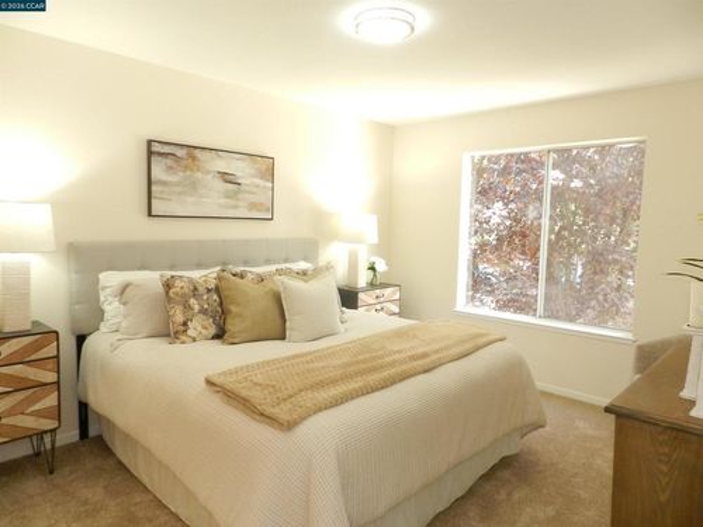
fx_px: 467
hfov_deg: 73.9
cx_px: 352
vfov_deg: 58.9
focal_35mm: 23
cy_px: 264
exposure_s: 1/30
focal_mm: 4
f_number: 3.4
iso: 200
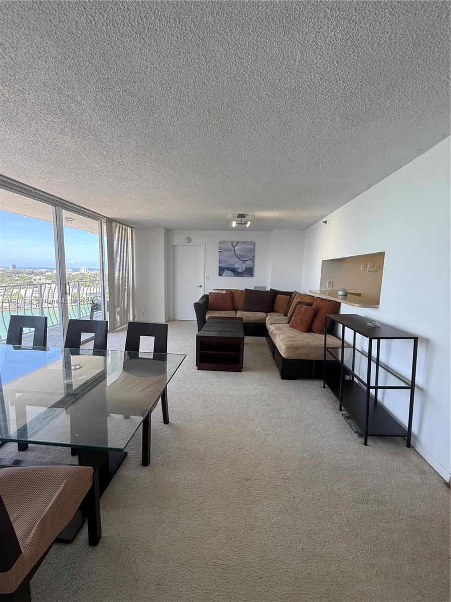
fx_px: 243
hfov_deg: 85.7
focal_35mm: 14
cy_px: 301
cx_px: 226
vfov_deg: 102.1
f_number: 2.2
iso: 64
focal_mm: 2.22
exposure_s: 1/99
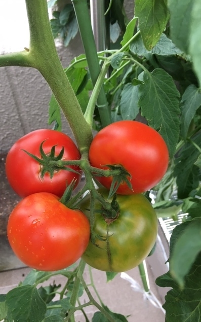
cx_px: 97
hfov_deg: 40.6
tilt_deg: -46.9
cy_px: 160
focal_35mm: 31
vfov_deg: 61.2
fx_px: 272
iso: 40
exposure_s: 1/30
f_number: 2.2
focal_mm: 4.15
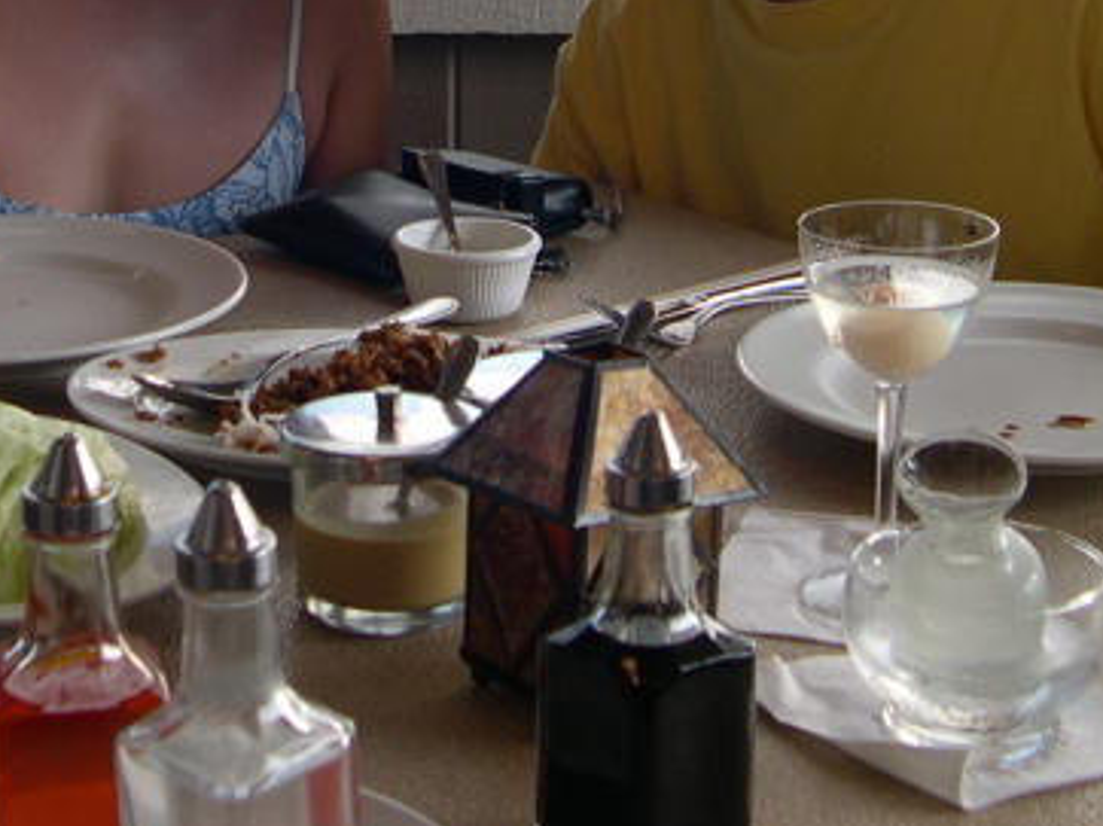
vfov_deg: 17.0
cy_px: -67
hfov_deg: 23.2
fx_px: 2675
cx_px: 353
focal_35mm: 84
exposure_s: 1/68.4
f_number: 2.8
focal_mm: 8
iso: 100
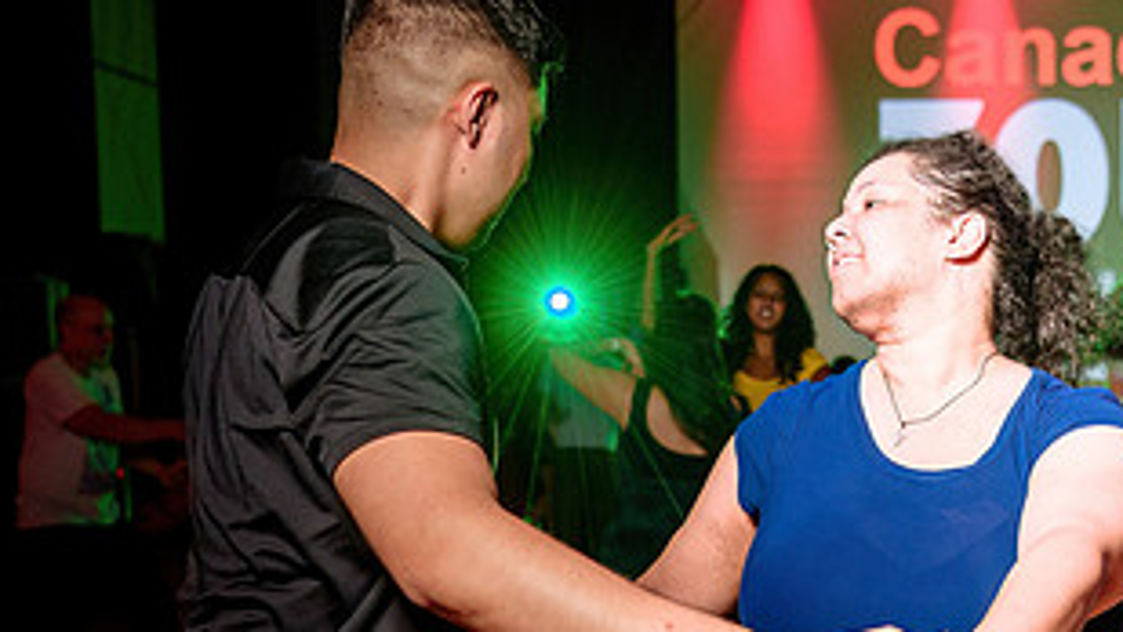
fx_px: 1966
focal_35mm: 66
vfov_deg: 18.0
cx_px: 942
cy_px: 552
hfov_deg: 30.9
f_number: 2.8
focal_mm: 31
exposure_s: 1/60
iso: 1000
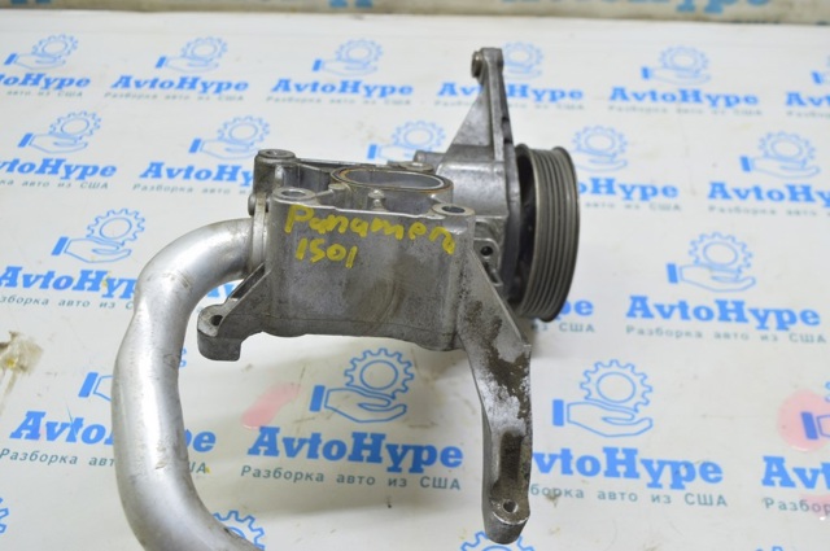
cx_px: 415
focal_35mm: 39
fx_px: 898
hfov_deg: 49.6
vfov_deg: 34.1
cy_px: 276
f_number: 5.6
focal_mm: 26
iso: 400
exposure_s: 1/20
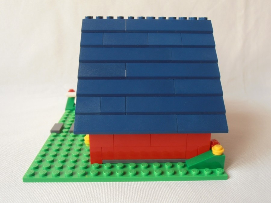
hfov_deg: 50.1
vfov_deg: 38.7
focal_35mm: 37
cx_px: 136
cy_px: 102
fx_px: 290
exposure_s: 1/30
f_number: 3.9
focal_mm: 6.61
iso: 125
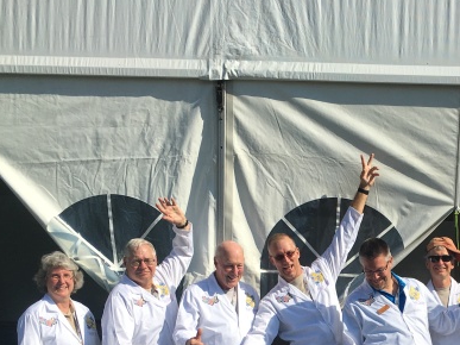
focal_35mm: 60
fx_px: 797
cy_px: 343
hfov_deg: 31.0
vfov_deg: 23.4
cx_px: 393
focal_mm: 4.15
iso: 25
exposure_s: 1/2959
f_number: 2.2
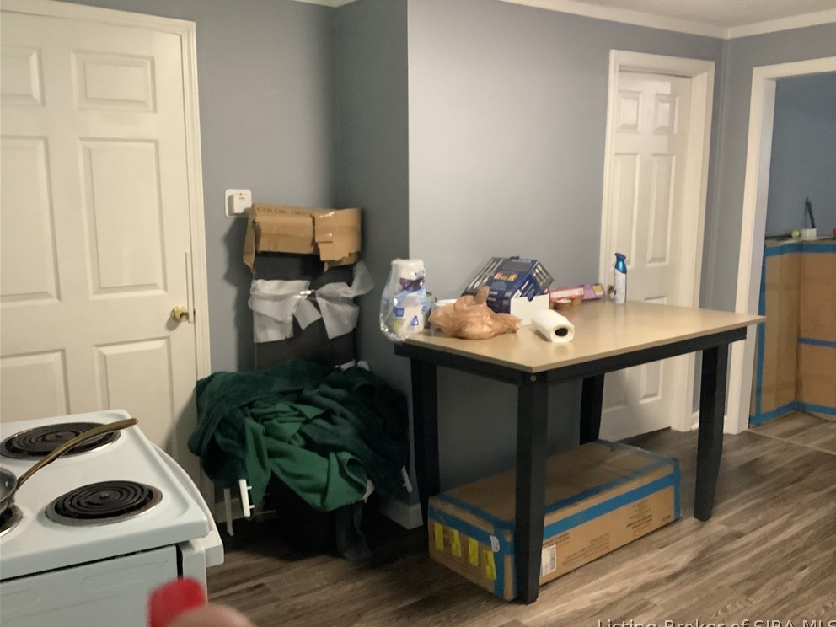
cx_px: 431
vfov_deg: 44.2
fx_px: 773
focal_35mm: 32
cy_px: 318
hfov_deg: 56.8
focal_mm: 3.3
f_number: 2.4
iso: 400
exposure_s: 1/30
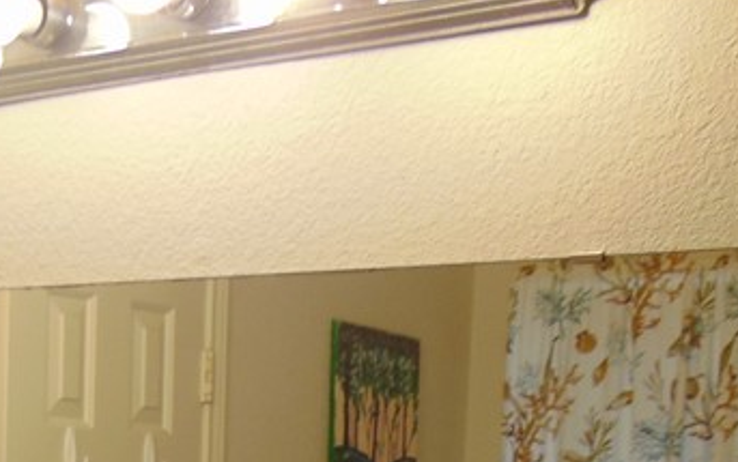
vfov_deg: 14.7
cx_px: 110
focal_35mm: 79
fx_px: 1590
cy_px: 806
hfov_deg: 25.5
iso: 80
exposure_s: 1/40
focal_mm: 4.5
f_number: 3
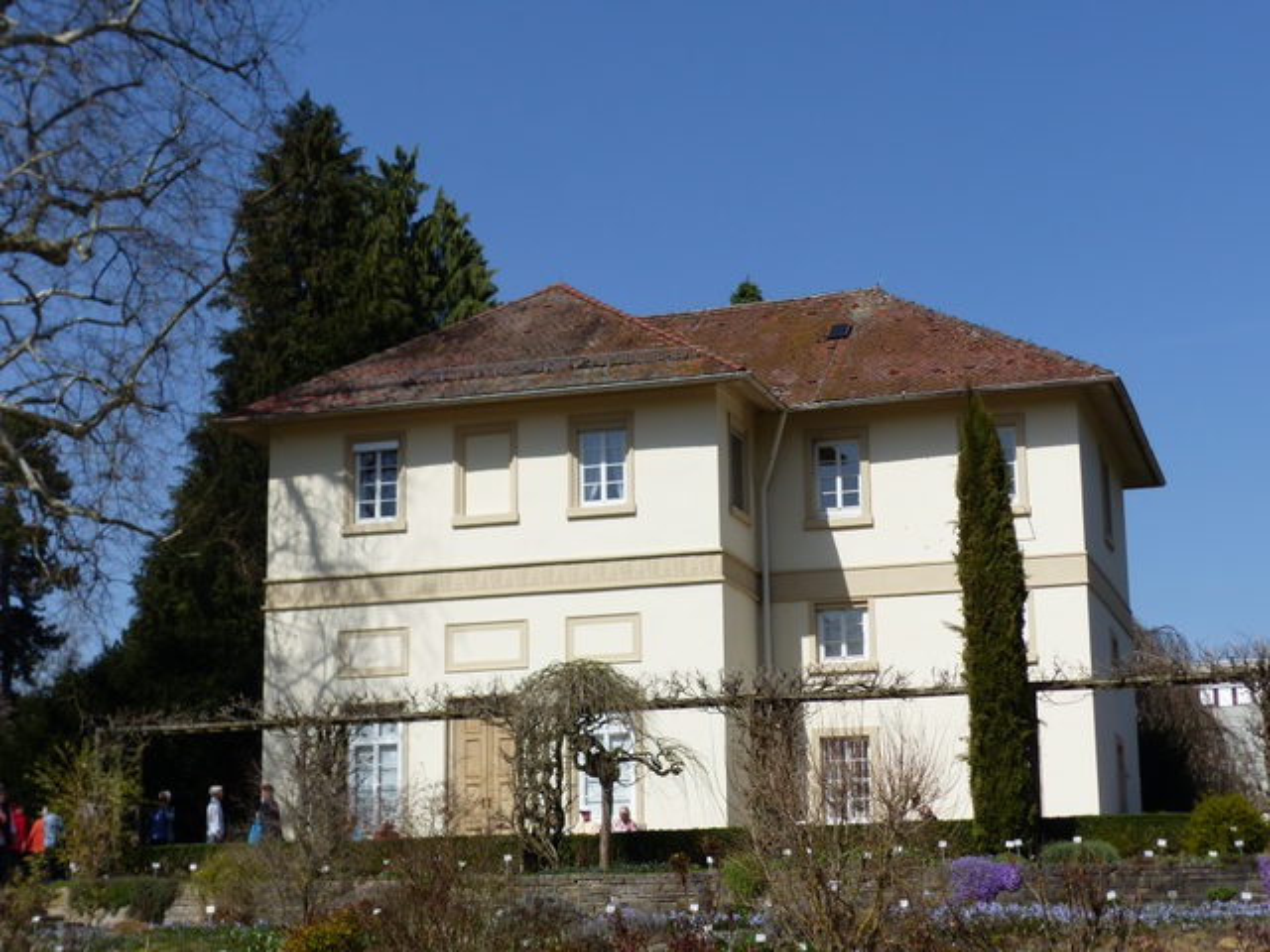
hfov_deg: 30.7
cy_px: 476
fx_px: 2311
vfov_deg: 23.3
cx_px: 635
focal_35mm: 63
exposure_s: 1/1600
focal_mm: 11.4
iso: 100
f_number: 4
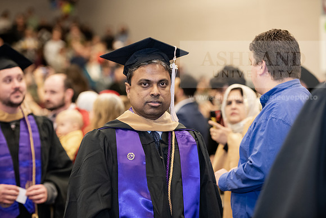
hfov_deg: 17.6
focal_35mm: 116
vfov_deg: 11.8
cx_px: 163
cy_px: 109
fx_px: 1051
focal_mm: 116
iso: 2500
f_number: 3.2
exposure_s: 1/200
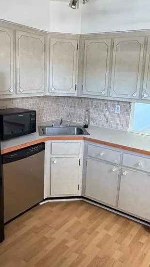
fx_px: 233
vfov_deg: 59.5
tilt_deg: -14.8
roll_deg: -3.2
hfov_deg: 35.6
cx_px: 79
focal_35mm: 33
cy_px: 133
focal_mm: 2.22
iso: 400
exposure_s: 1/60
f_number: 2.2
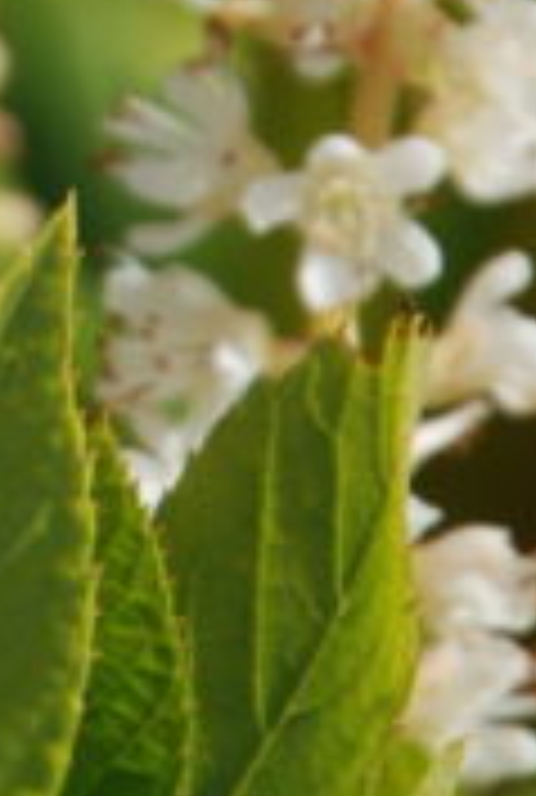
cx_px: -473
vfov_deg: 2.5
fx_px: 18322
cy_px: -79
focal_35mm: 825
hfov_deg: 1.7
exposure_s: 1/500
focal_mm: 85
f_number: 5.6
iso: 100
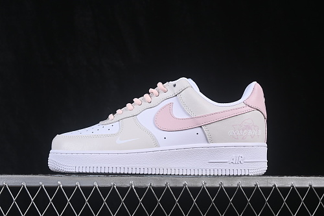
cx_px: 162
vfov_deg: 18.2
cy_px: 108
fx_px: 675
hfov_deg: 27.0
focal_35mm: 75
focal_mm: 50
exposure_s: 1/80
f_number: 8
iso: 160
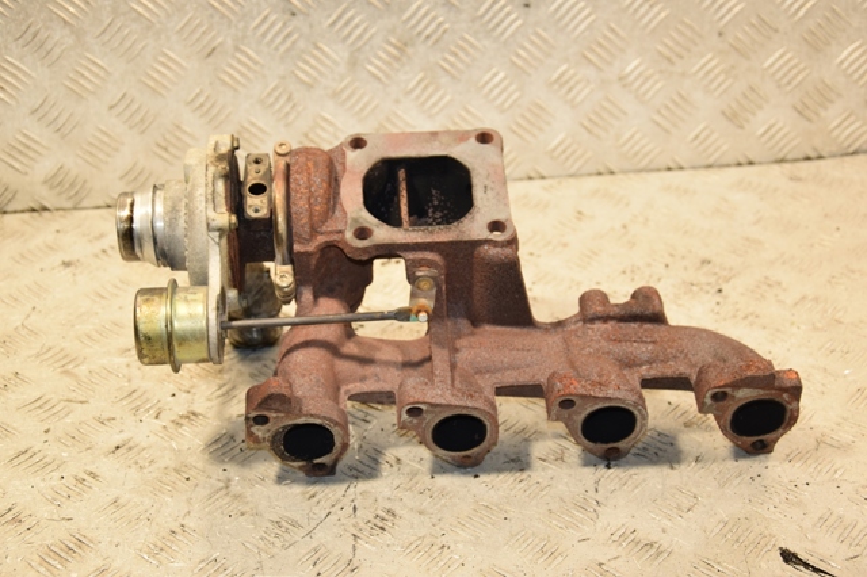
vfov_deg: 21.5
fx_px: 1516
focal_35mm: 63
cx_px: 434
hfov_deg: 31.9
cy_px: 288
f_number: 5
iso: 800
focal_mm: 42
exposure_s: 1/200
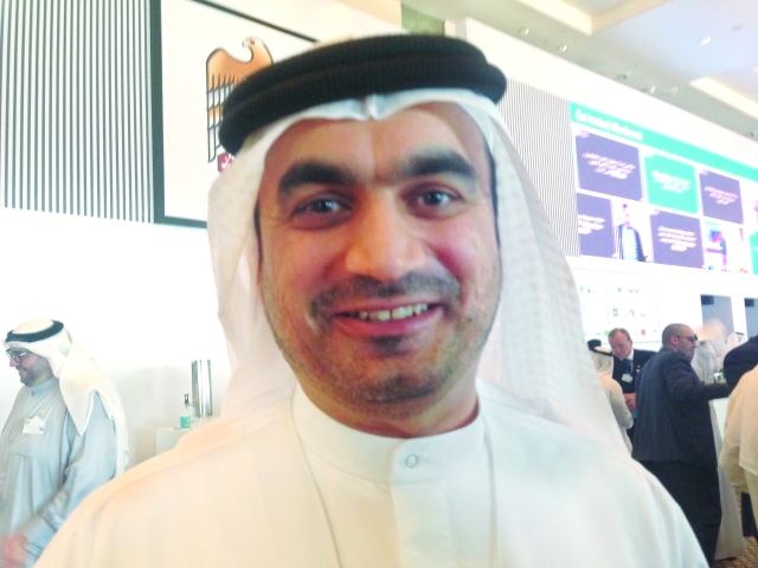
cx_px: 379
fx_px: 723
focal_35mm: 33
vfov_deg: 42.9
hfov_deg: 55.4
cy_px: 284
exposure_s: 1/20
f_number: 2.4
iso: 160
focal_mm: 4.12
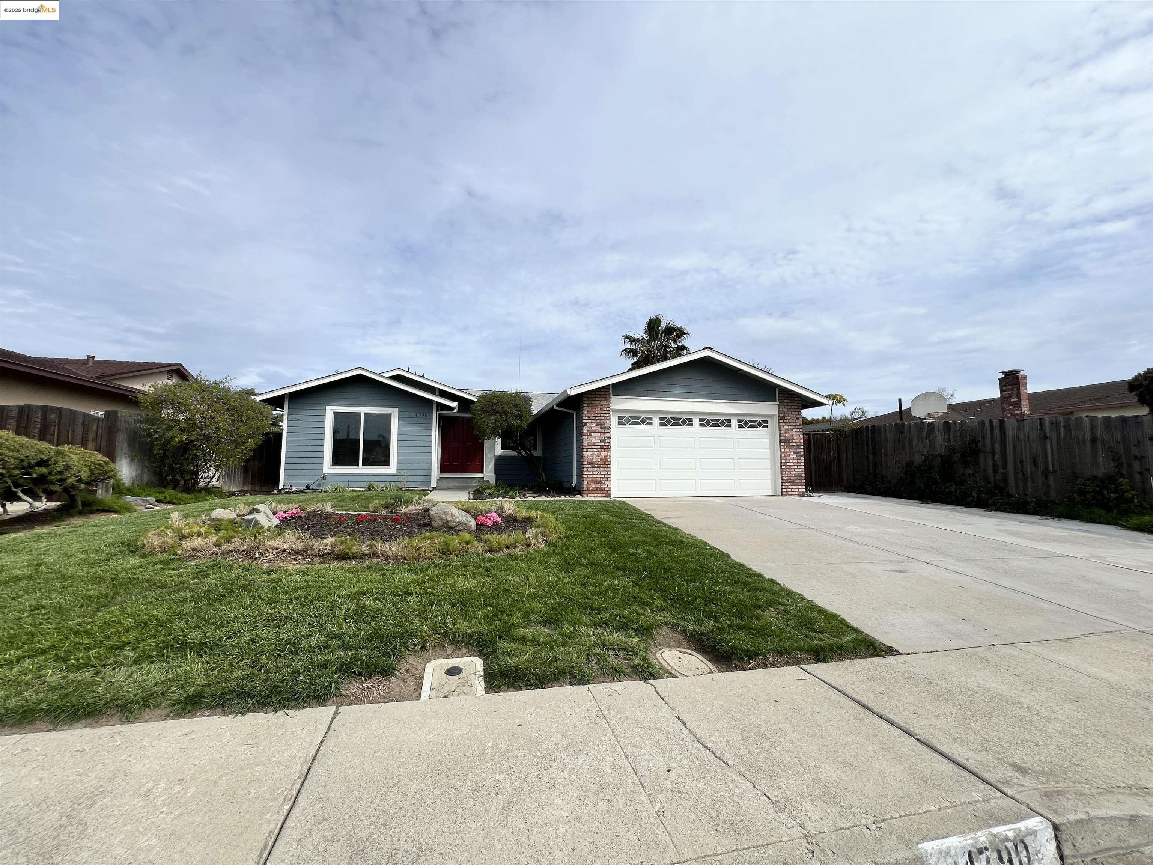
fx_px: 433
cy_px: 432
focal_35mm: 13
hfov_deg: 106.2
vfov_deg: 89.9
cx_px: 576
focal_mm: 1.57
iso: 32
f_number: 1.8
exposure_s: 1/2801
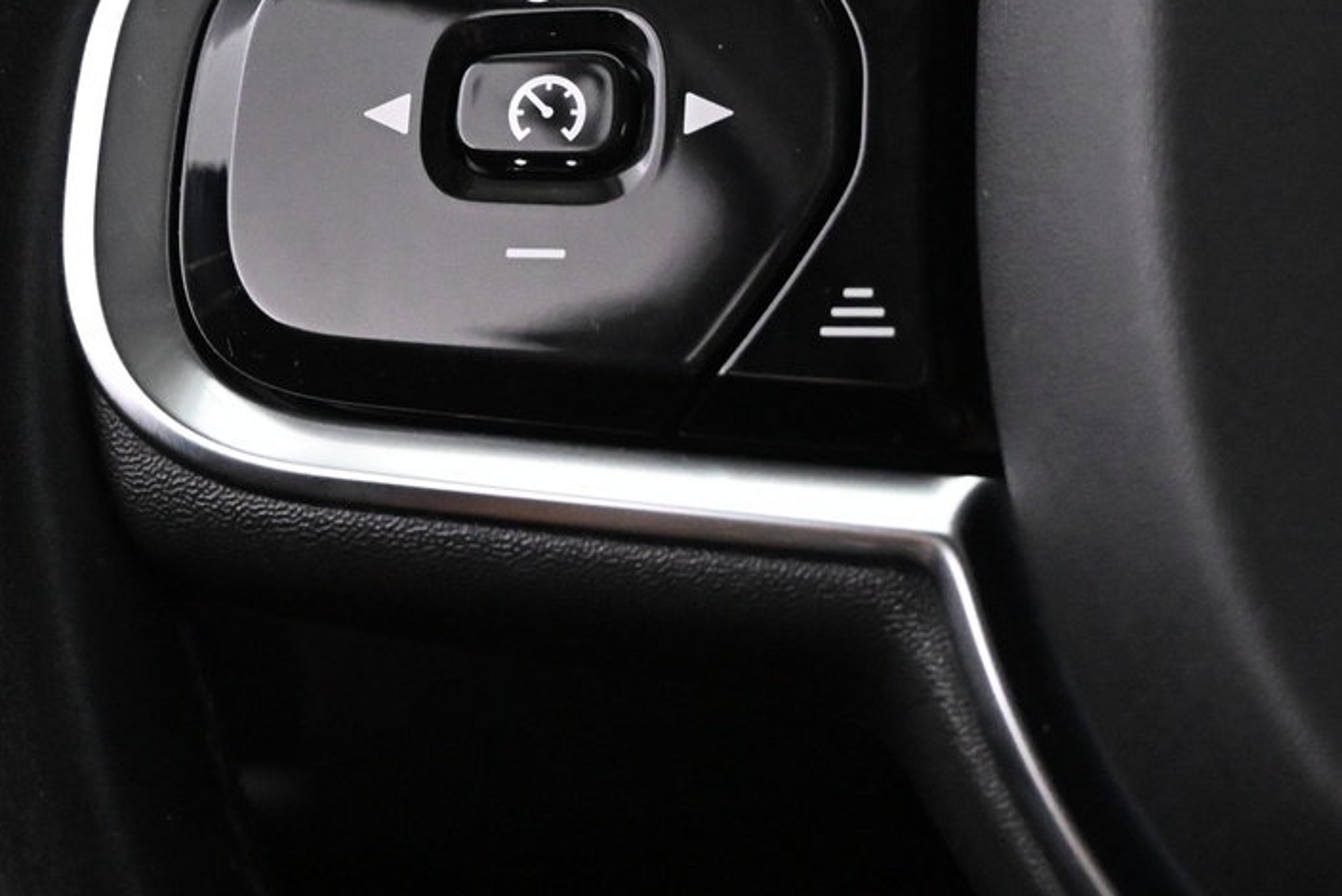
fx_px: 2637
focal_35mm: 71
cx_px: 631
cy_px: 187
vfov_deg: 19.1
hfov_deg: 28.5
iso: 5600
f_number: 3.8
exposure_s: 1/60
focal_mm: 20.5
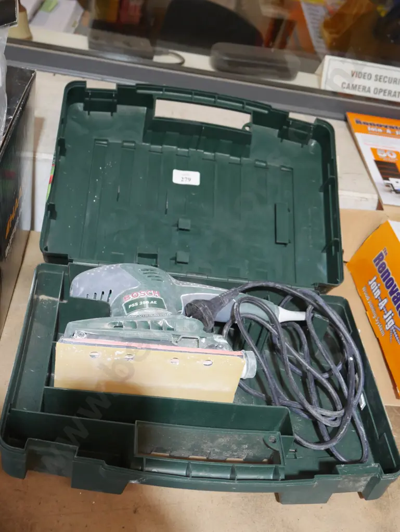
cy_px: 266
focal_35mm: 42
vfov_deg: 44.8
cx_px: 200
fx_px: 647
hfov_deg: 34.4
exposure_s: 1/60
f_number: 4.6
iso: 1250
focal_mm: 21
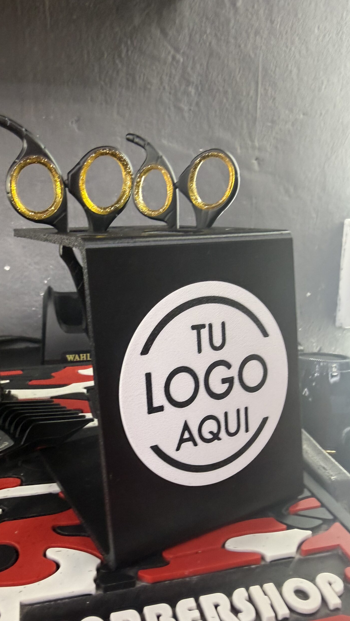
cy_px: 307
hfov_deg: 42.7
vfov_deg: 69.9
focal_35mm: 27
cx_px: 140
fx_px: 445
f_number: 2.2
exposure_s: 1/50
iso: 200
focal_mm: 2.22
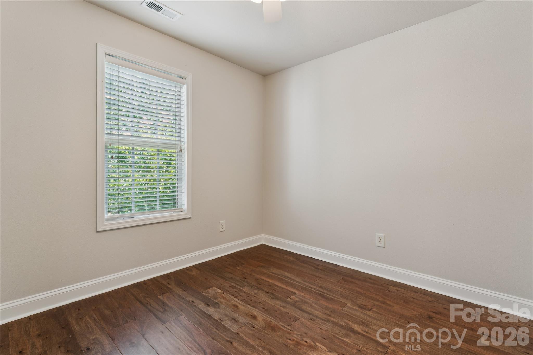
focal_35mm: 16
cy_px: 178
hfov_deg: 95.0
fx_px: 244
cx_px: 266
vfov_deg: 72.0
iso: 100
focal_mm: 16.5
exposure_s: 1/1.25
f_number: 13
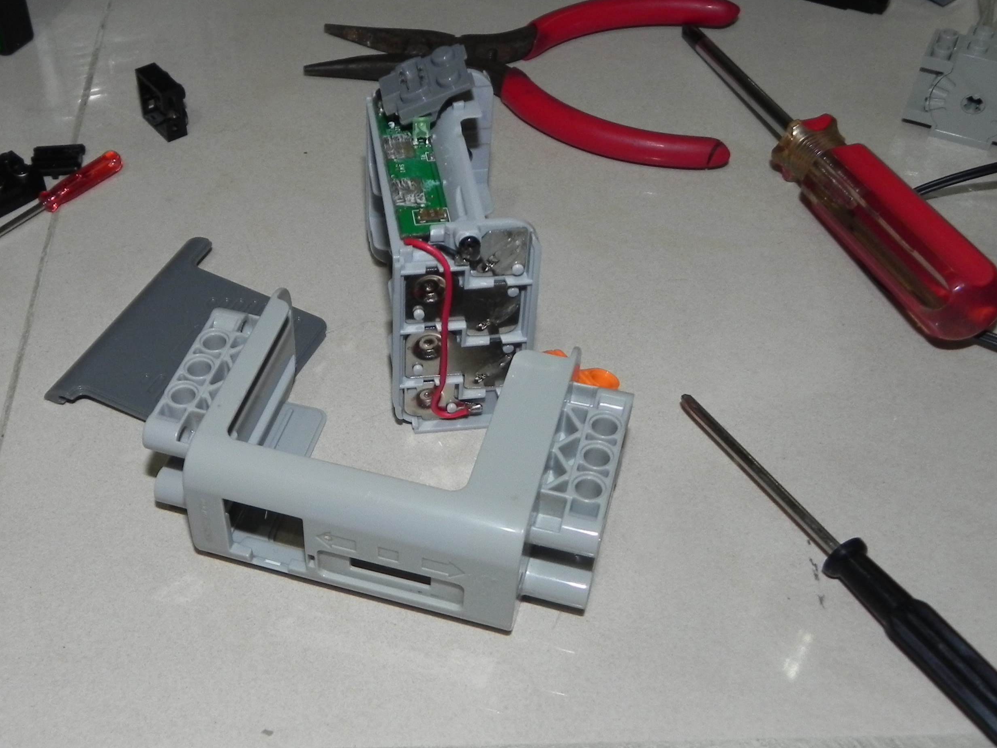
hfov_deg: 43.2
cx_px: 330
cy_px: 420
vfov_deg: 33.6
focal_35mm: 43
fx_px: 1238
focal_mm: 5.2
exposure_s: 1/30
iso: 200
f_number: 2.8
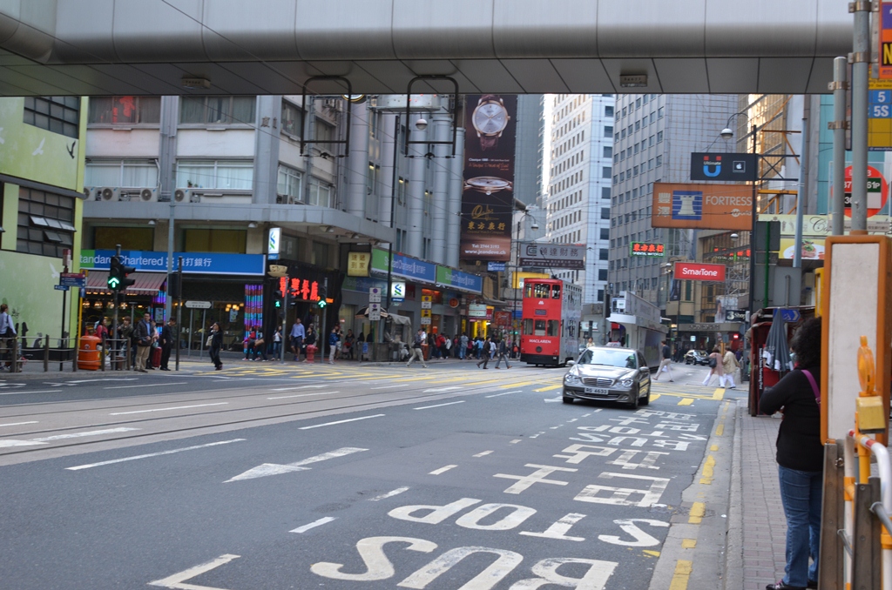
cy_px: 295
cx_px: 446
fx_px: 1261
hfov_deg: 39.0
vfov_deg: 26.4
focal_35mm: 51
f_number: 5.6
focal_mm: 34
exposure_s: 1/125
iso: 280
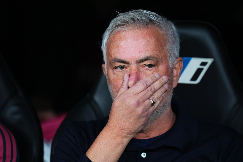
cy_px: 81
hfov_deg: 5.2
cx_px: 122
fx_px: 2699
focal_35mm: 400
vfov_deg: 3.4
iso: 2000
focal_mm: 400
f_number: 2.8
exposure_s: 1/640
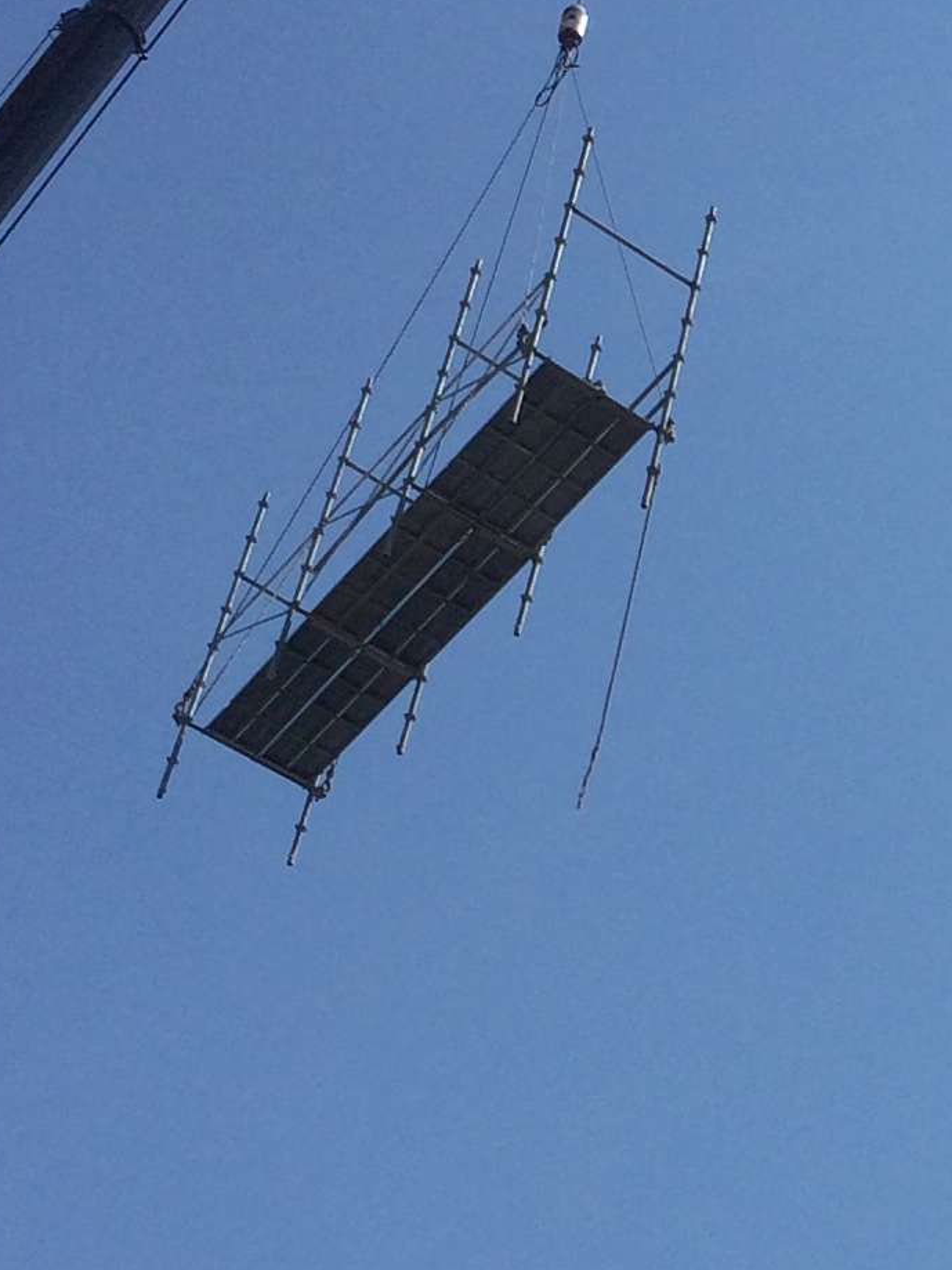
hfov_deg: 13.5
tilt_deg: +46.6
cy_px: 831
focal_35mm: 103
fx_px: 3778
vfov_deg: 19.0
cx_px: 1452
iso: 32
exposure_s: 1/5128
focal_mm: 4.15
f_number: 2.2
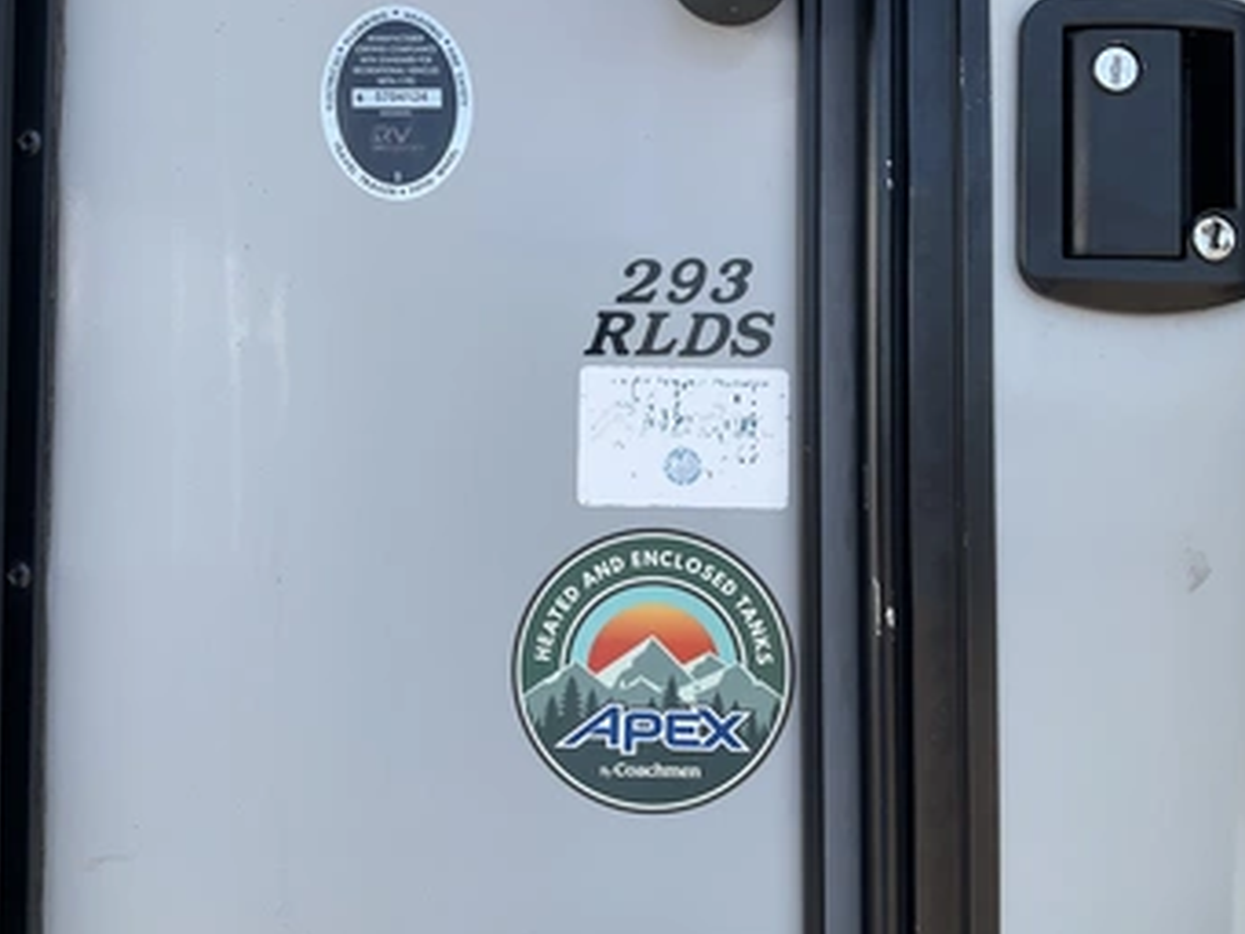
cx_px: 624
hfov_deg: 53.9
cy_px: 471
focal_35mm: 34
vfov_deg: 41.8
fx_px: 1223
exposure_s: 1/739
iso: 25
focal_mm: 3
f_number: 1.8
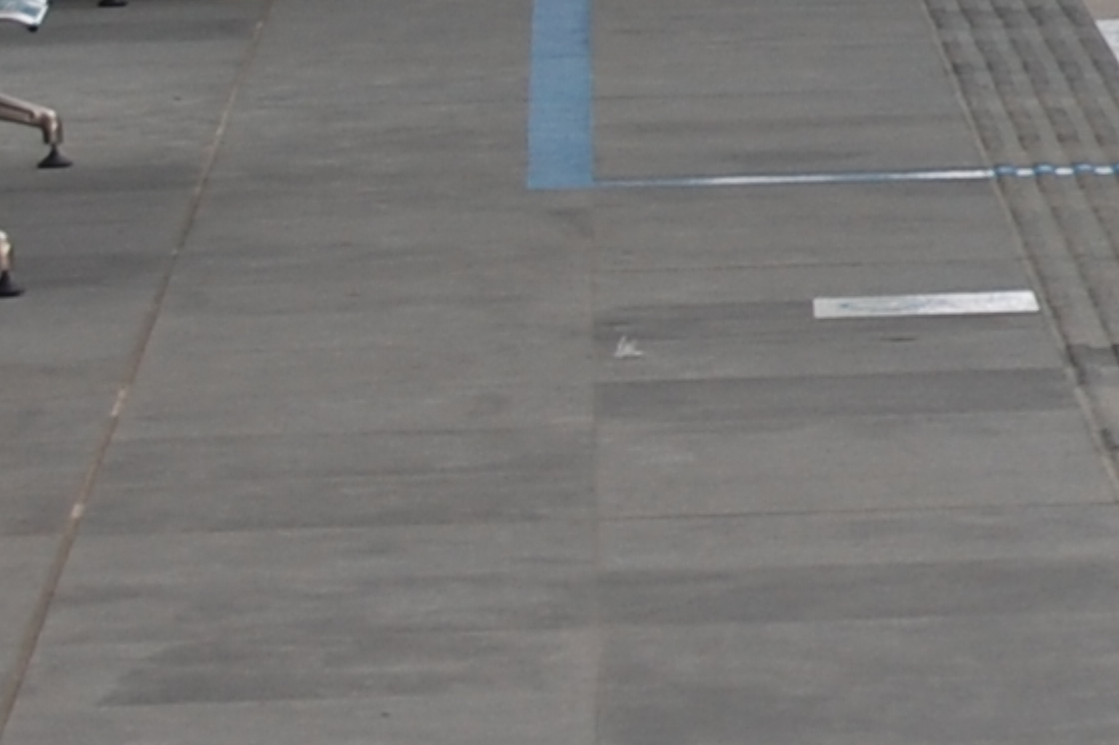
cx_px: 2282
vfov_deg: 3.1
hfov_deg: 4.6
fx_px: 13783
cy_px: -324
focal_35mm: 444
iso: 200
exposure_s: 1/160
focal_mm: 55
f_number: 6.3
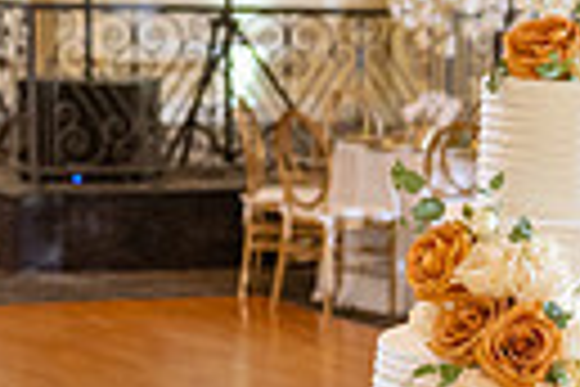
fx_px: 3238
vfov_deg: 6.8
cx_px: 1118
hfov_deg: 9.6
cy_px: 453
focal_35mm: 201
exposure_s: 1/125
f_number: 4
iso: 800
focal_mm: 34
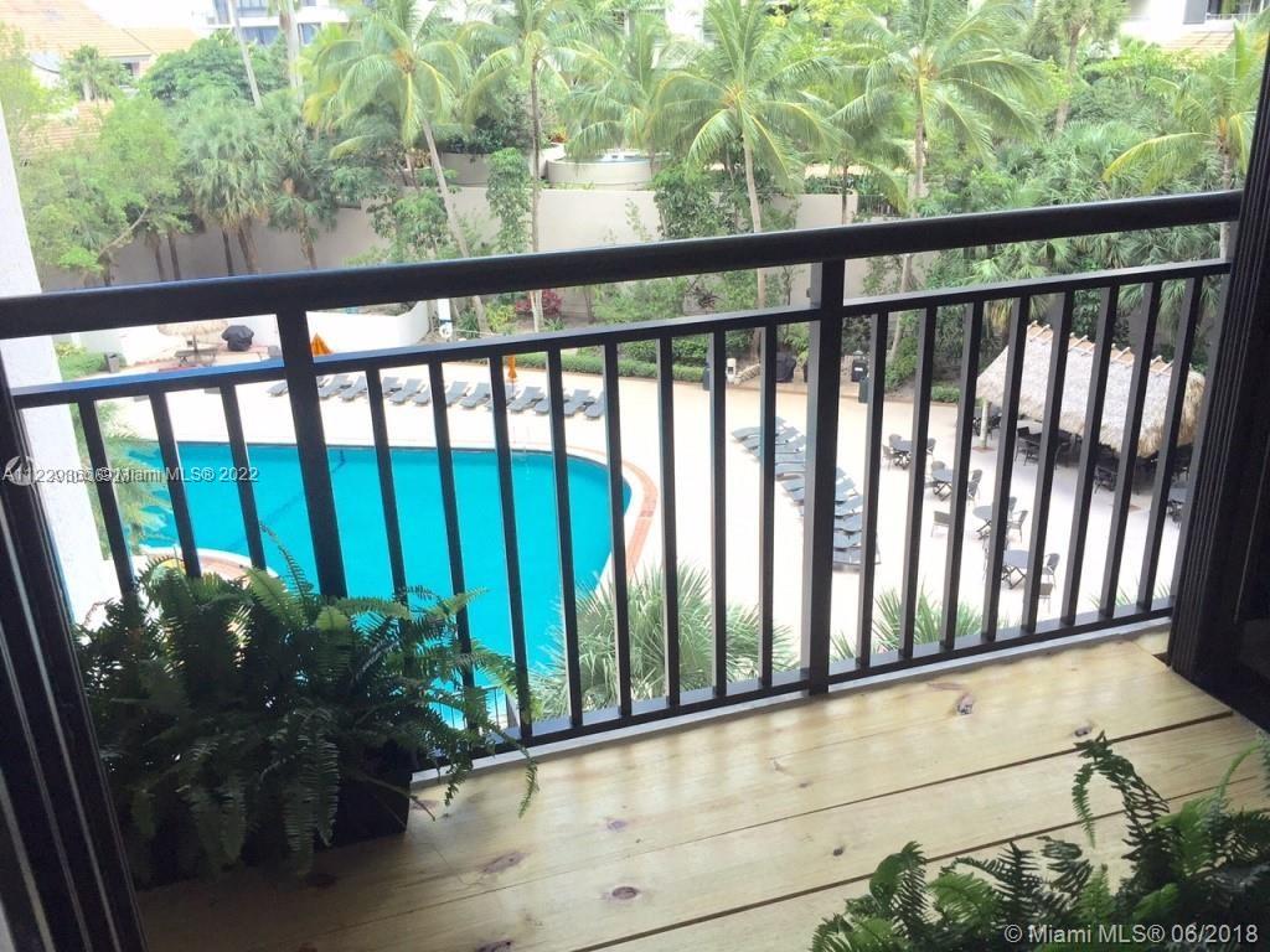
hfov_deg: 61.7
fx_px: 1064
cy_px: 476
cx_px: 635
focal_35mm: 29
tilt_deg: -21.1
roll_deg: +1.7
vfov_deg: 48.2
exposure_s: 1/444
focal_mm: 4.15
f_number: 2.2
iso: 32
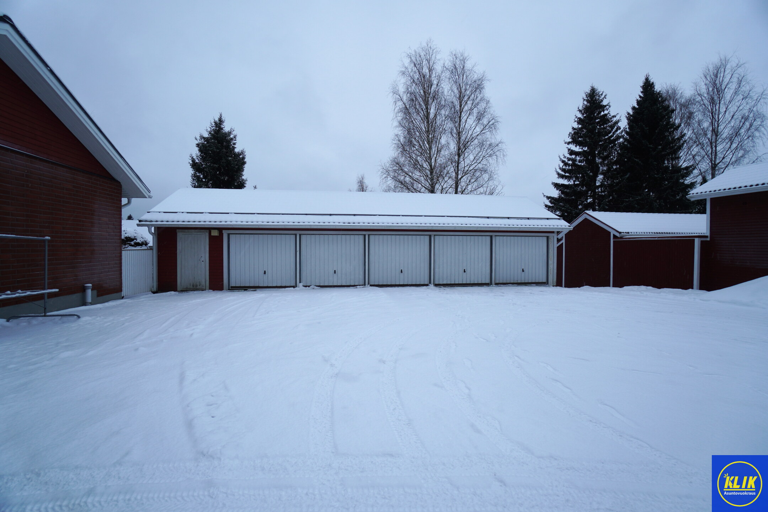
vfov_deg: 77.3
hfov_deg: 100.4
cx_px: 384
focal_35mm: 15
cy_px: 256
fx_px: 320
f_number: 4
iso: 100
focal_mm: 10
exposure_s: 1/30
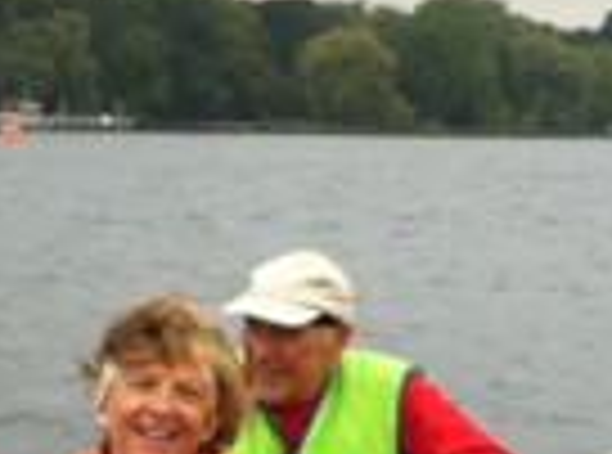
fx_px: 3629
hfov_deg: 9.6
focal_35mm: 206
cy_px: 627
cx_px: 198
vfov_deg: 7.1
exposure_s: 1/120
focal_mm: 3.85
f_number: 2.8
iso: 80
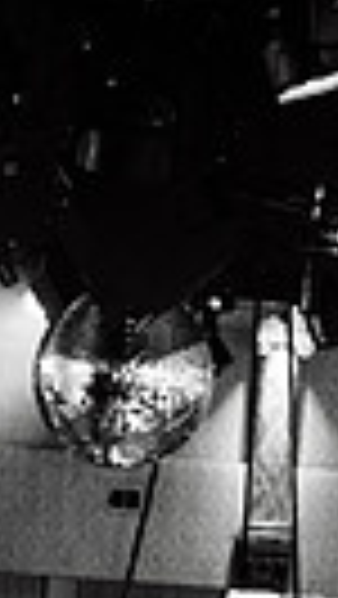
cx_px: -14
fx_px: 1972
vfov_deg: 15.6
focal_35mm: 124
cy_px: 958
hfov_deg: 9.7
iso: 2000
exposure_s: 1/200
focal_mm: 35
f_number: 2.5
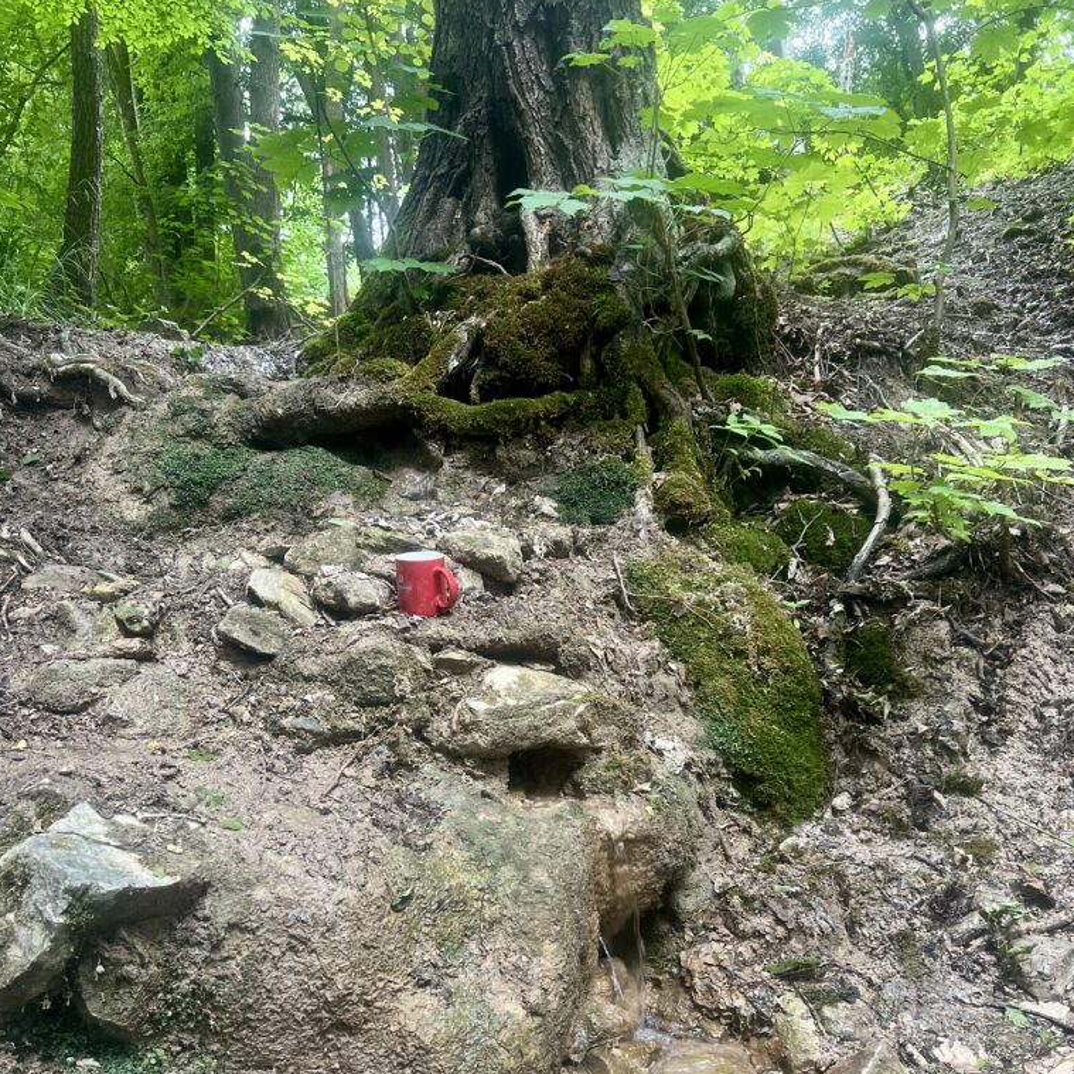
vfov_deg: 51.8
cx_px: 536
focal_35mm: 31
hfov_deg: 52.5
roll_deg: +2.0
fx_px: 1088
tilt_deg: -3.5
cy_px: 689
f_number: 1.5
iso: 125
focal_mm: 5.7
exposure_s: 1/116
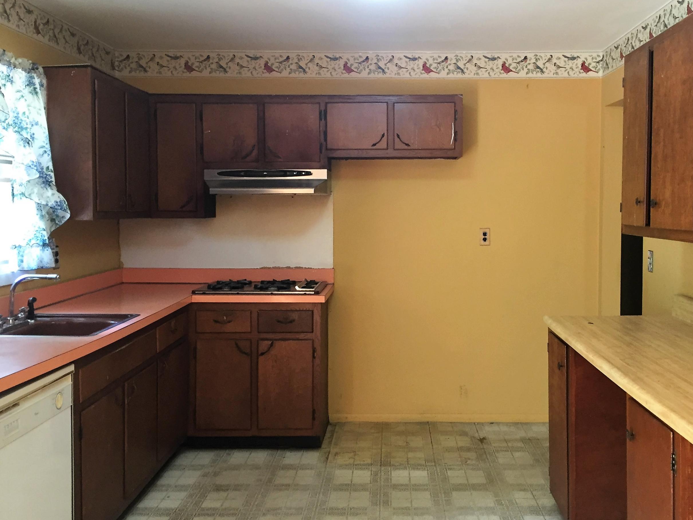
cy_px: 233
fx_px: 721
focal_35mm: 36
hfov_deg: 51.2
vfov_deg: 39.6
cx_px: 398
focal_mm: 4.15
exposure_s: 1/30
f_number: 2.2
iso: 100
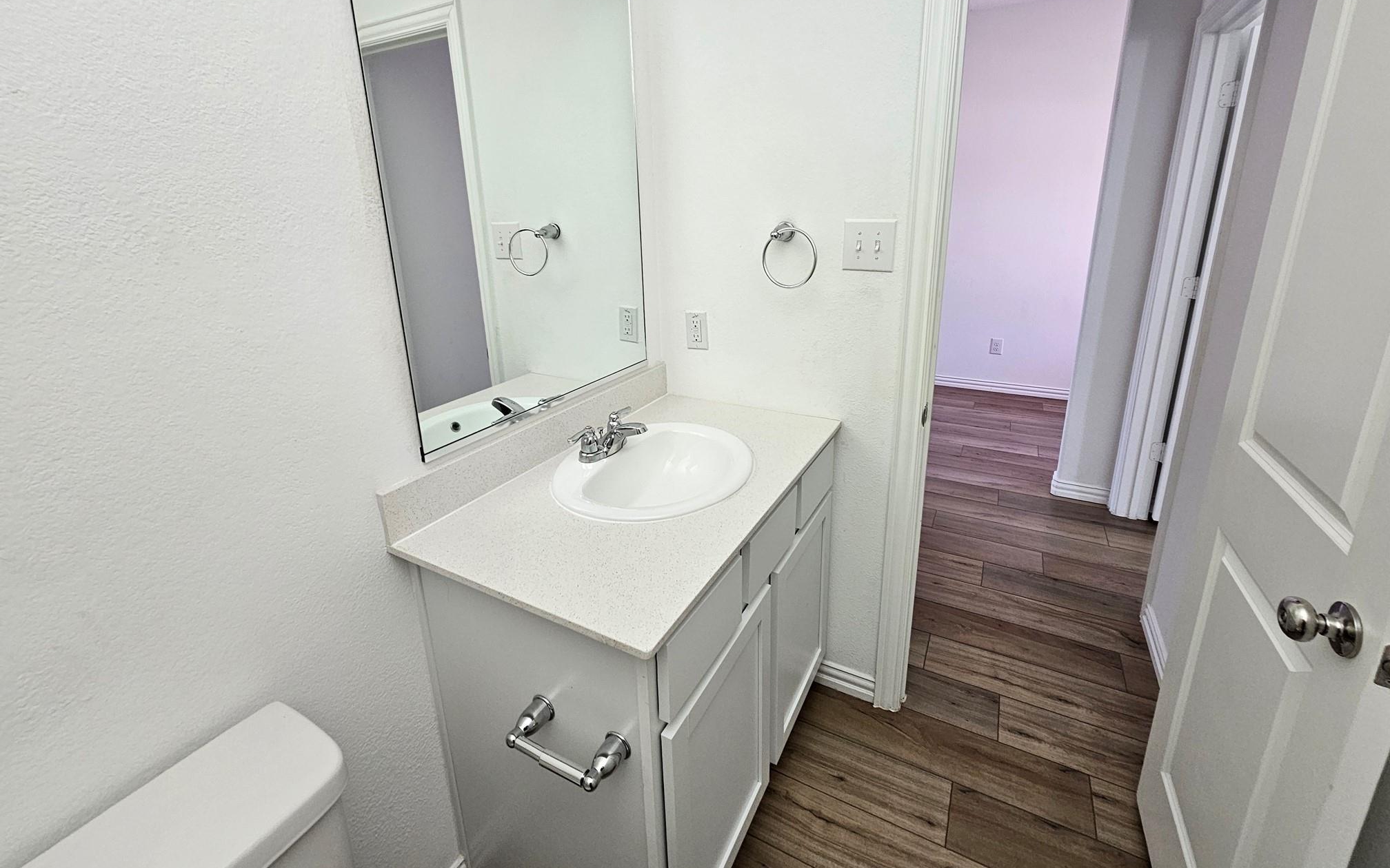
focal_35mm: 14
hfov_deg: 105.3
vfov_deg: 78.1
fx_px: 530
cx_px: 695
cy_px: 365
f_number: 2.2
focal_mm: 2.2
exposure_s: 1/60
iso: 160
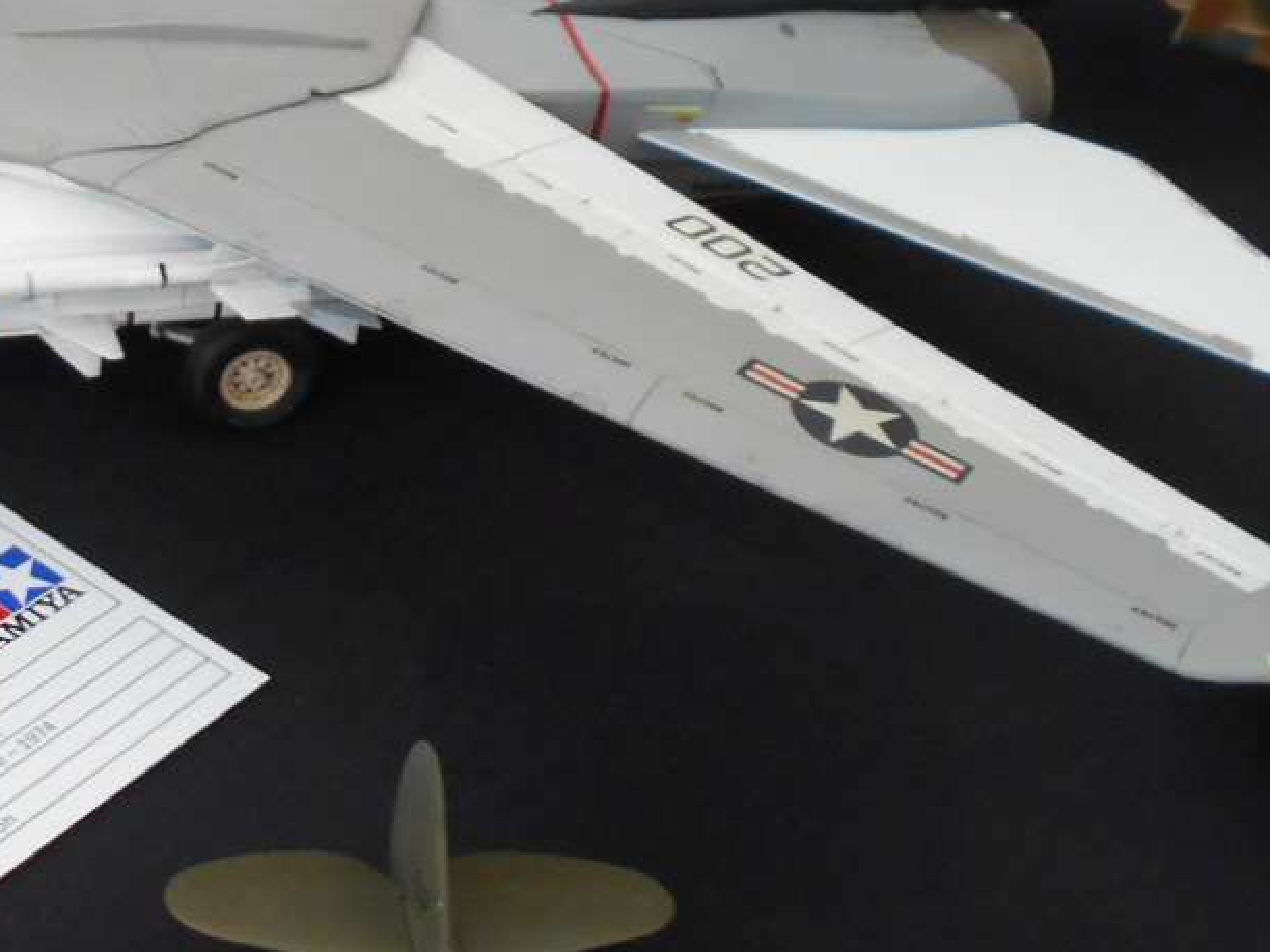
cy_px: 77
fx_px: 2495
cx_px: 12
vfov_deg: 21.1
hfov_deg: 27.0
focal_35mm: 68
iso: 180
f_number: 3.2
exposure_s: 1/30
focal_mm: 4.6
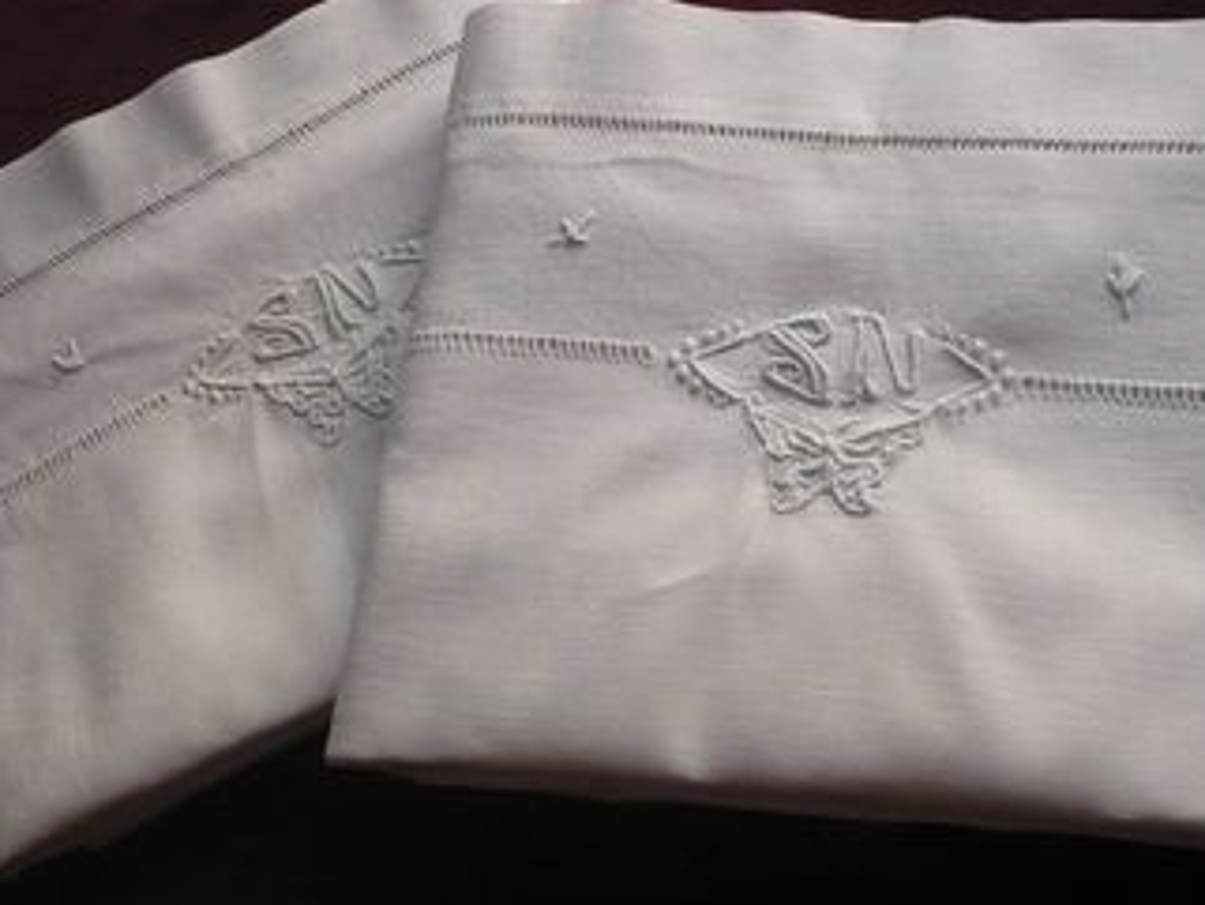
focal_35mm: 48
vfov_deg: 30.3
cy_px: 413
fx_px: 1672
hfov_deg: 39.6
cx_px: 634
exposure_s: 1/500
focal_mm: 5.8
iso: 400
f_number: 2.8
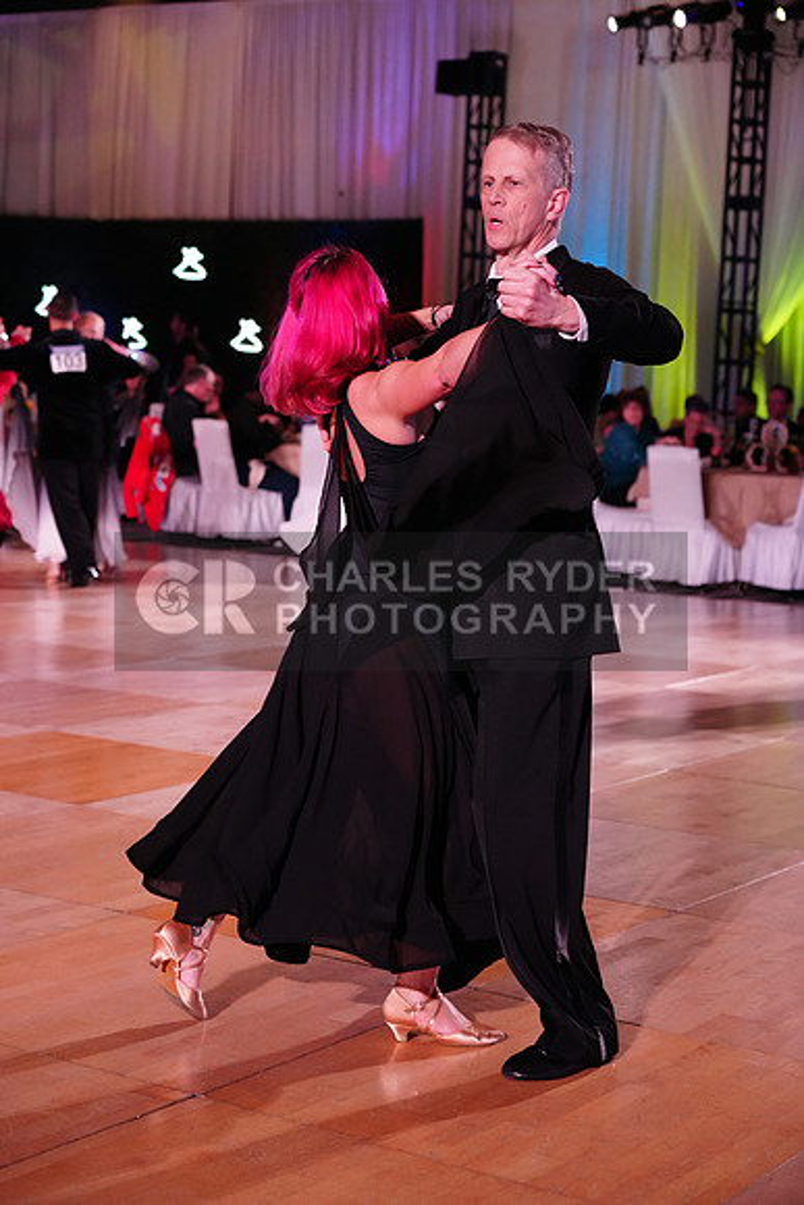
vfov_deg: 30.5
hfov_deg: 20.6
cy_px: 602
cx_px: 402
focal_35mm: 66
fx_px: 2210
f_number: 4
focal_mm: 66
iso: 4000
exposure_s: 1/500
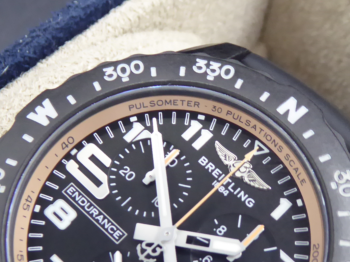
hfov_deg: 24.7
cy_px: 237
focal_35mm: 79
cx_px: 178
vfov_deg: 18.4
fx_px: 799
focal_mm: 5.4
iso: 320
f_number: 3.5
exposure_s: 1/60
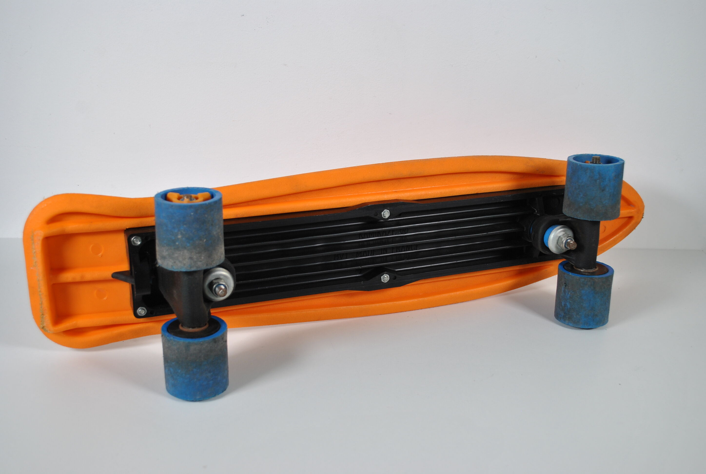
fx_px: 825
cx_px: 353
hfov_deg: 46.3
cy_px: 237
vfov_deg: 32.0
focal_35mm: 42
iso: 200
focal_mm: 28
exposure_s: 1/125
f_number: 5.6
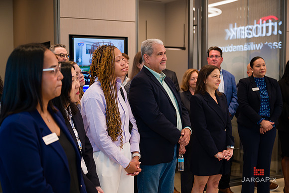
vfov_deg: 27.0
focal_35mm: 50
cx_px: 144
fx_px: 401
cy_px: 96
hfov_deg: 39.6
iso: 400
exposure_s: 1/200
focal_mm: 50
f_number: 3.2
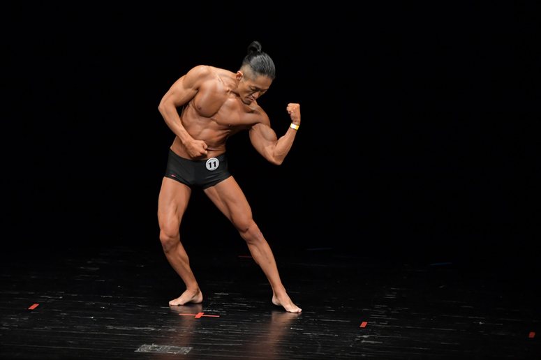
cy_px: 180
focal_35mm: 285
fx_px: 4281
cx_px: 270
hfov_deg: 7.2
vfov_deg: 4.8
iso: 3200
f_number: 5.6
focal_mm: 190
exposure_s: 1/400
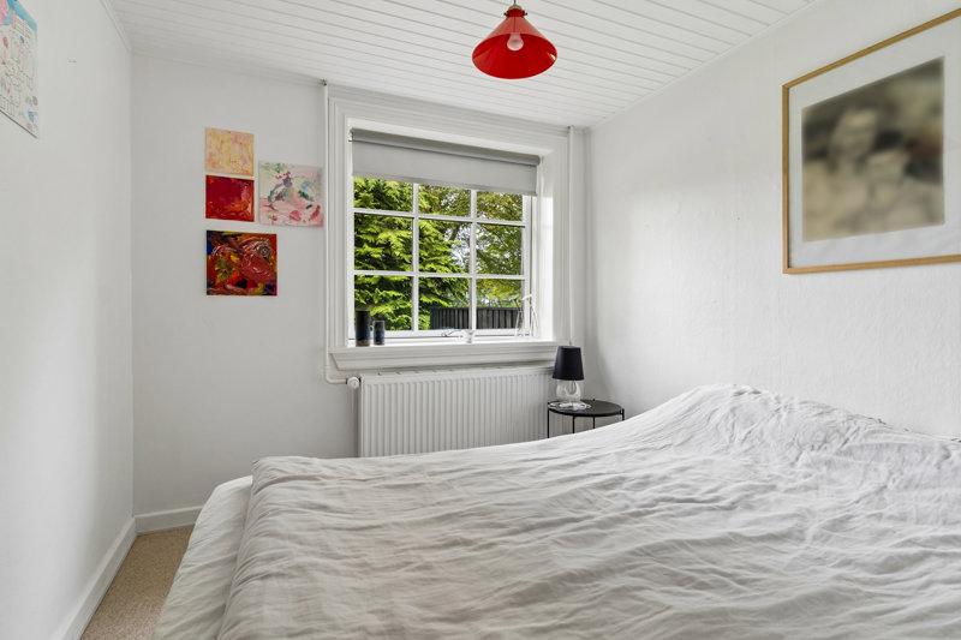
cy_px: 320
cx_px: 480
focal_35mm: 16
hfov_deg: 95.0
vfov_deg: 72.0
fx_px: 440
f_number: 8
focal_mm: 11
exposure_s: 1/13
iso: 200
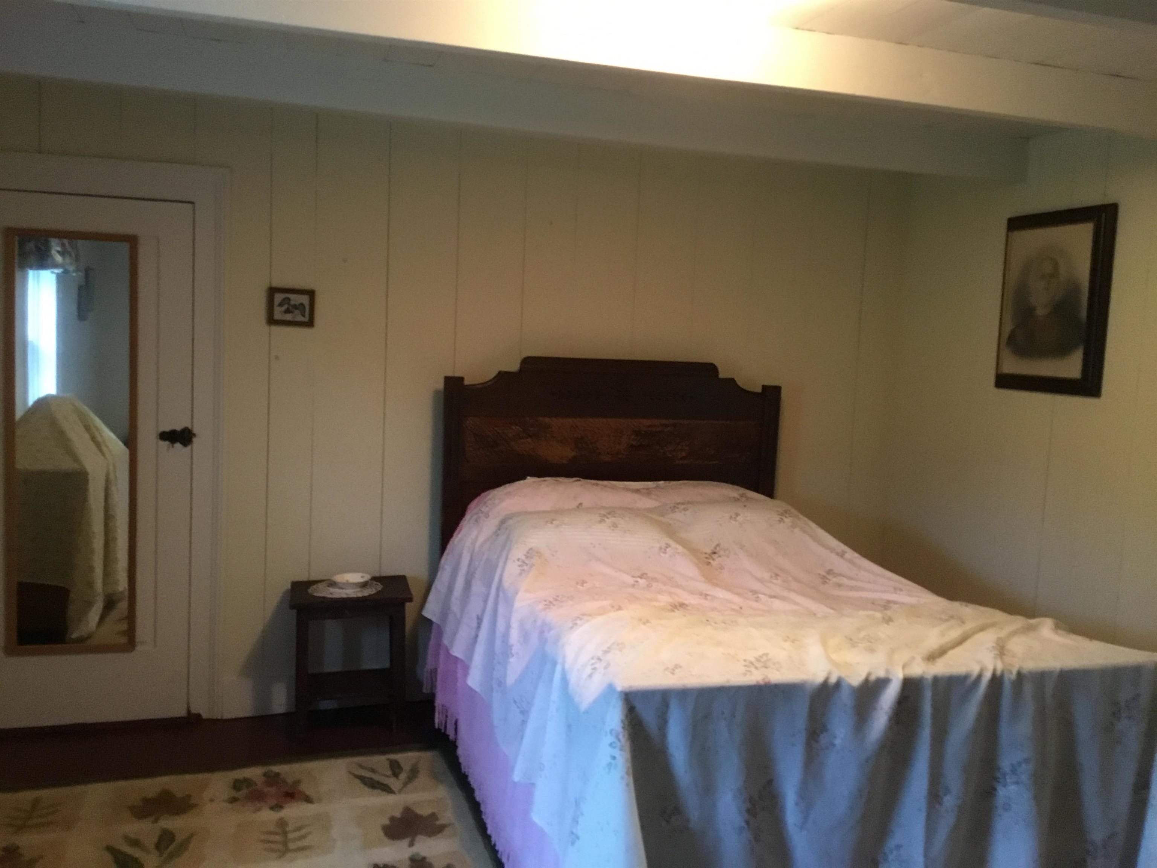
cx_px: 578
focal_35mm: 31
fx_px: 1036
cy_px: 434
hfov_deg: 58.4
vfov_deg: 45.4
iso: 200
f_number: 2.4
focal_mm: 3.3
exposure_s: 1/20
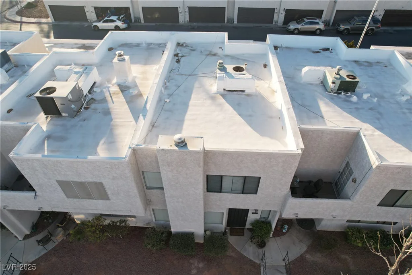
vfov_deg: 57.2
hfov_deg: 78.6
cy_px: 138
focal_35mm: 22
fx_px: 252
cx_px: 206
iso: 200
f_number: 2.8
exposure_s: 1/800
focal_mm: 8.38
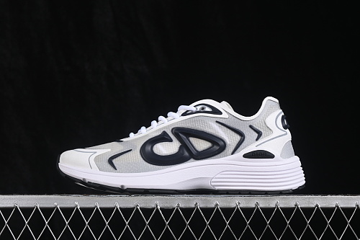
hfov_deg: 27.0
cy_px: 120
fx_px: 750
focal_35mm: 75
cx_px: 180
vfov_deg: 18.2
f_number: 8
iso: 160
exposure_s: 1/80
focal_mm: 50
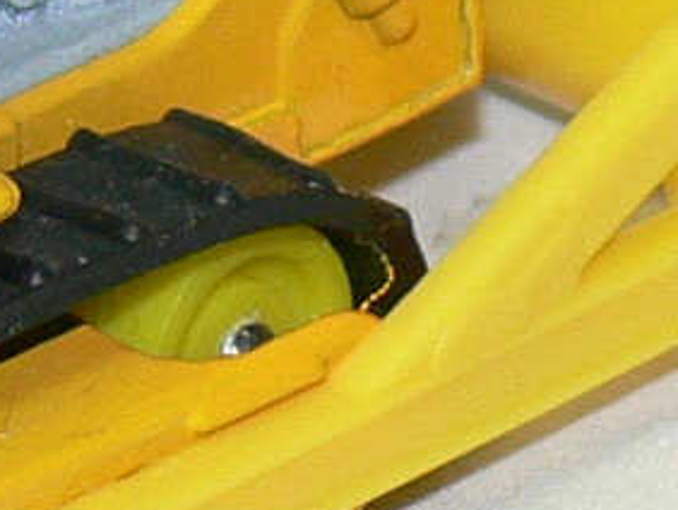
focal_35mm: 918
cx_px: -149
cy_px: 46
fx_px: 17996
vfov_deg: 1.6
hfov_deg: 2.2
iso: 100
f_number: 3.2
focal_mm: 21.7
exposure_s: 1/30
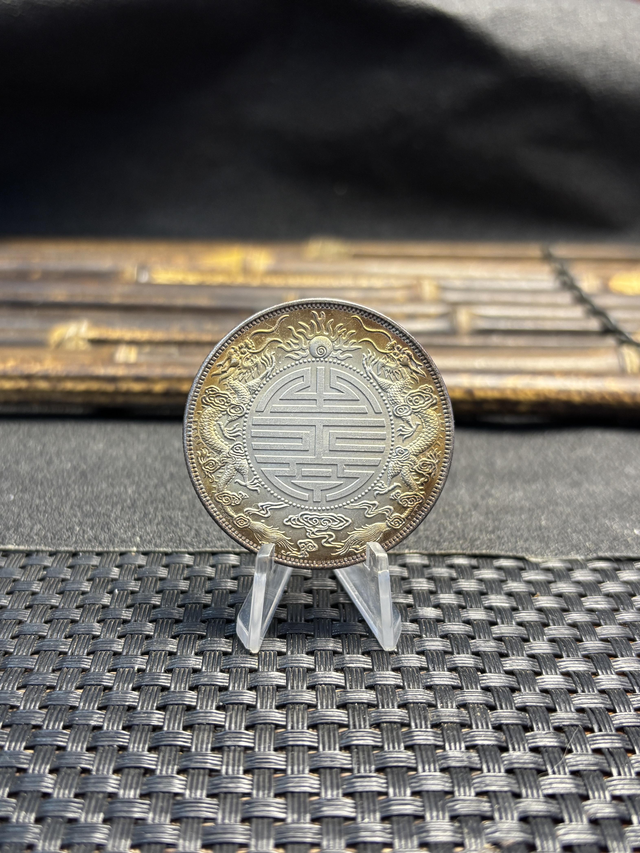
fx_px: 641
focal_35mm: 26
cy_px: 426
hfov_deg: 53.1
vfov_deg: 67.3
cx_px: 320
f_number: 1.6
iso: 160
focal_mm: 5.96
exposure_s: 1/50
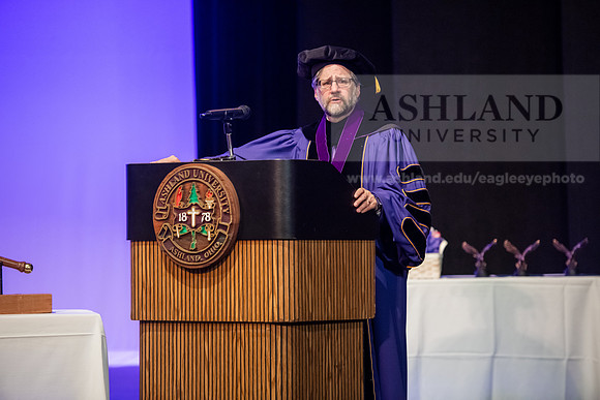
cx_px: 300
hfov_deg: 13.2
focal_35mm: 155
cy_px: 200
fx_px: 2584
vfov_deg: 8.9
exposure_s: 1/200
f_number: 3.2
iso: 4000
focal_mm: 155
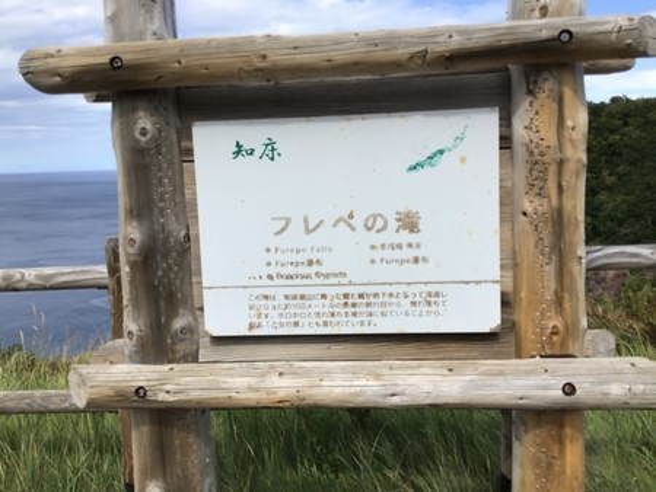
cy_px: 246
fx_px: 588
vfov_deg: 45.5
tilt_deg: -11.0
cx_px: 328
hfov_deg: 58.3
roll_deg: -0.1
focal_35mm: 31
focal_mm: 3.3
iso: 25
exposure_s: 1/1274
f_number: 2.4
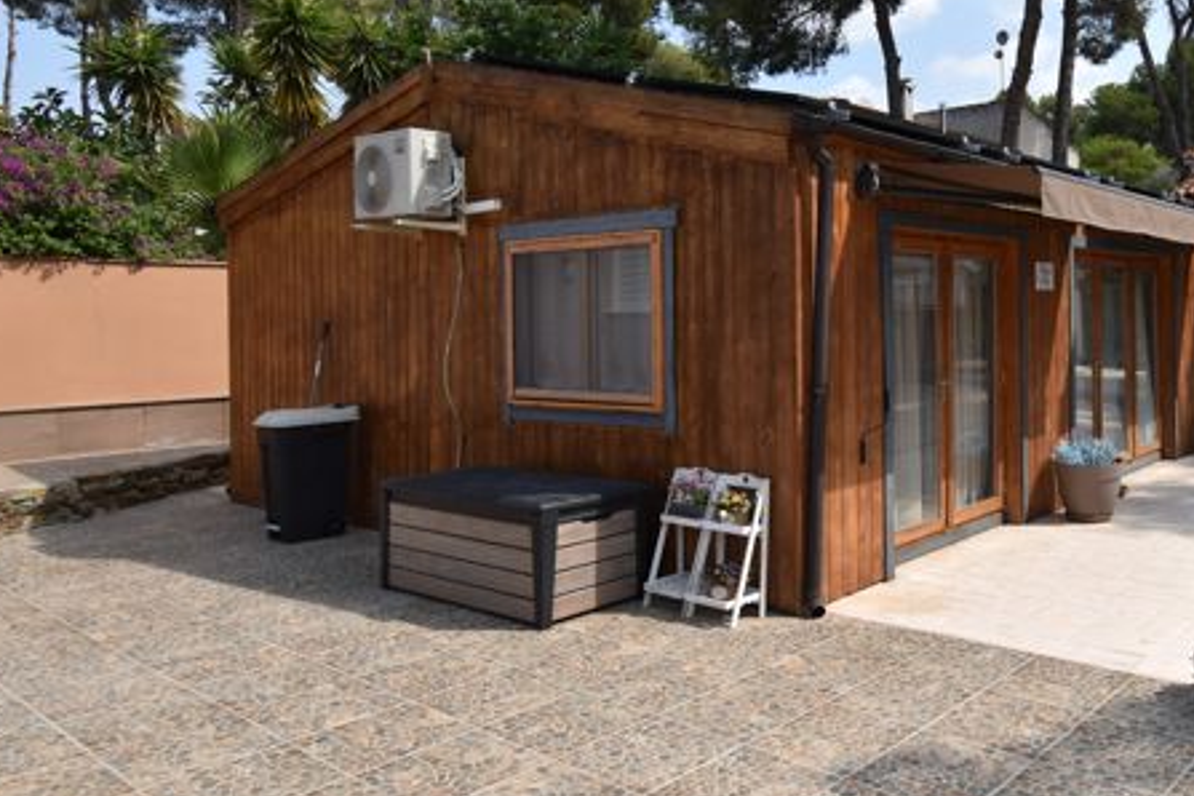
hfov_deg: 57.4
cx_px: 902
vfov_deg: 42.3
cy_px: 305
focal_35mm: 31
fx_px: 1021
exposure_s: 1/250
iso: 100
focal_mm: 13
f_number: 8
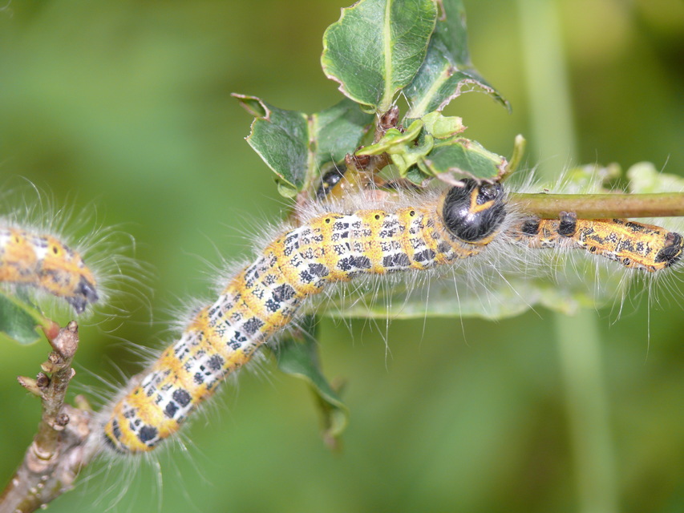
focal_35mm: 194
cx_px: 342
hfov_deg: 10.2
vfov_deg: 7.7
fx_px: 3834
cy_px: 256
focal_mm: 41.1
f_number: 4
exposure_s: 1/160
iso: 100
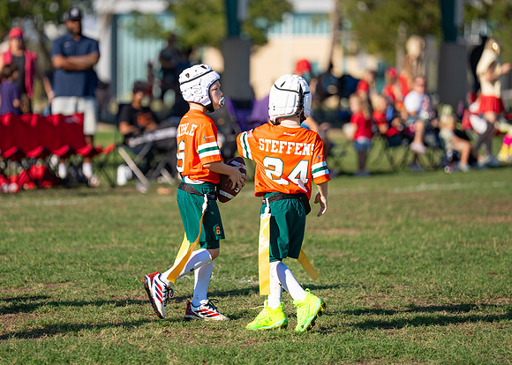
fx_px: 3292
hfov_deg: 8.9
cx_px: 211
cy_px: 159
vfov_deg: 6.4
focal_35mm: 226
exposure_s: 1/2500
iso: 160
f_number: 2.8
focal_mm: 178
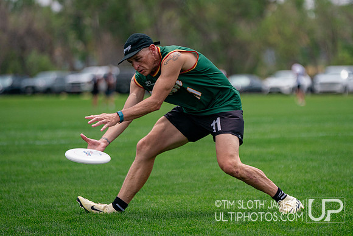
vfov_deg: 5.6
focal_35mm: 244
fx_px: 2389
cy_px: 142
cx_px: 216
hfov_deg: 8.4
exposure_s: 1/8000
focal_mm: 174
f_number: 2.8
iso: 500
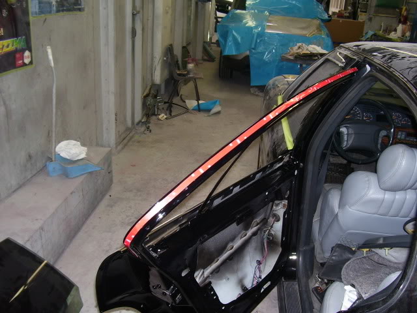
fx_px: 410
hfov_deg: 54.0
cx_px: 208
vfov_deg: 41.8
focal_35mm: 34
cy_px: 156
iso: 80
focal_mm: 5.6
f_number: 2.7
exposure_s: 1/60
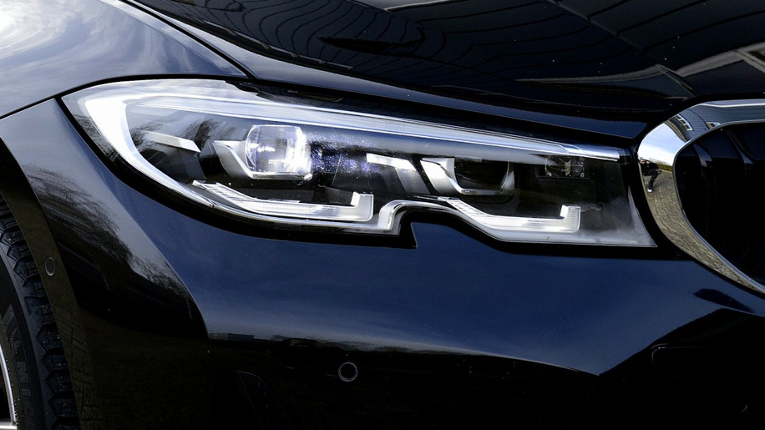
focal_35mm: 97
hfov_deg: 22.1
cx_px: 342
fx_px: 1959
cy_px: 153
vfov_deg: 12.5
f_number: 9
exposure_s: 1/125
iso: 400
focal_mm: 55
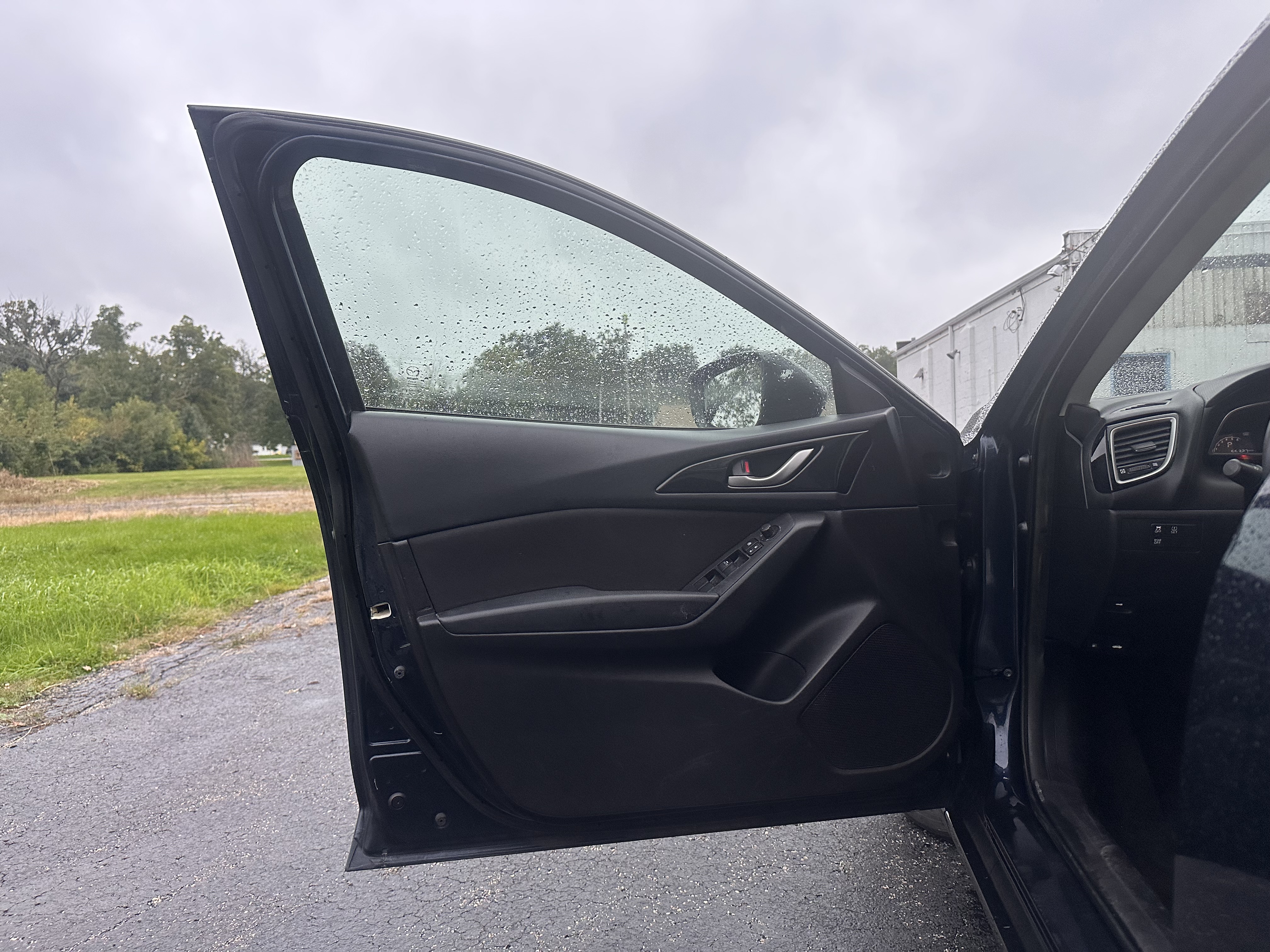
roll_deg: +2.3
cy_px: 476
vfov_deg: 56.8
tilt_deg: +0.5
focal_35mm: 24
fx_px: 881
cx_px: 635
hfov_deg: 71.6
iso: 250
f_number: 1.78
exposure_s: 1/114
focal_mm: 6.86
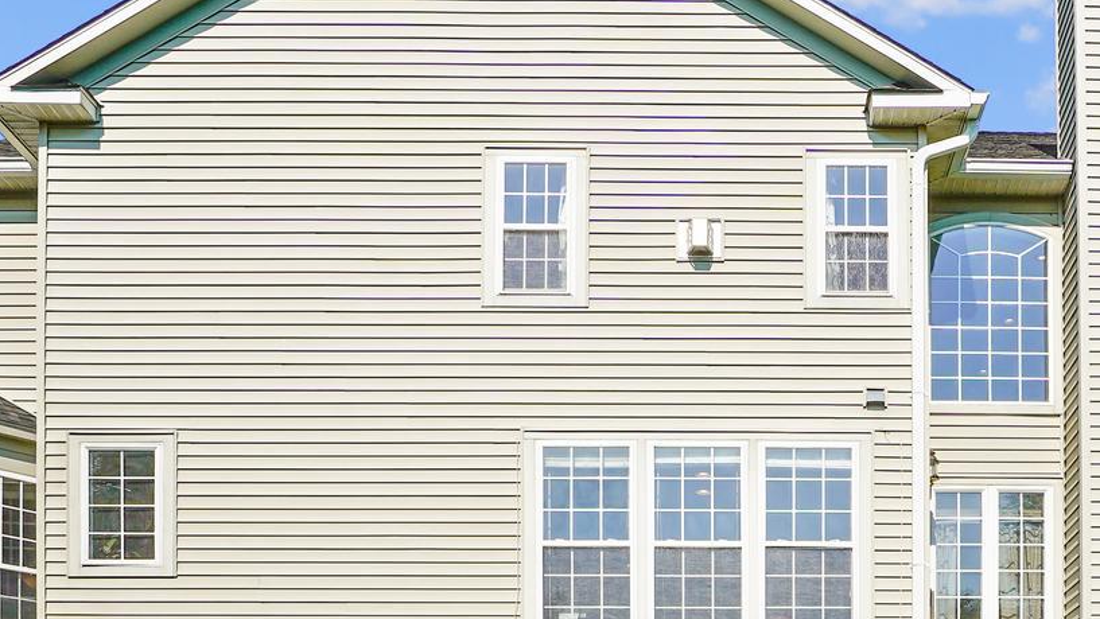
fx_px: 1225
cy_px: 528
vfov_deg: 27.6
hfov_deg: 47.8
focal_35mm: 42
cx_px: 706
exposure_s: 1/320
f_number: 10
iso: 100
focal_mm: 16
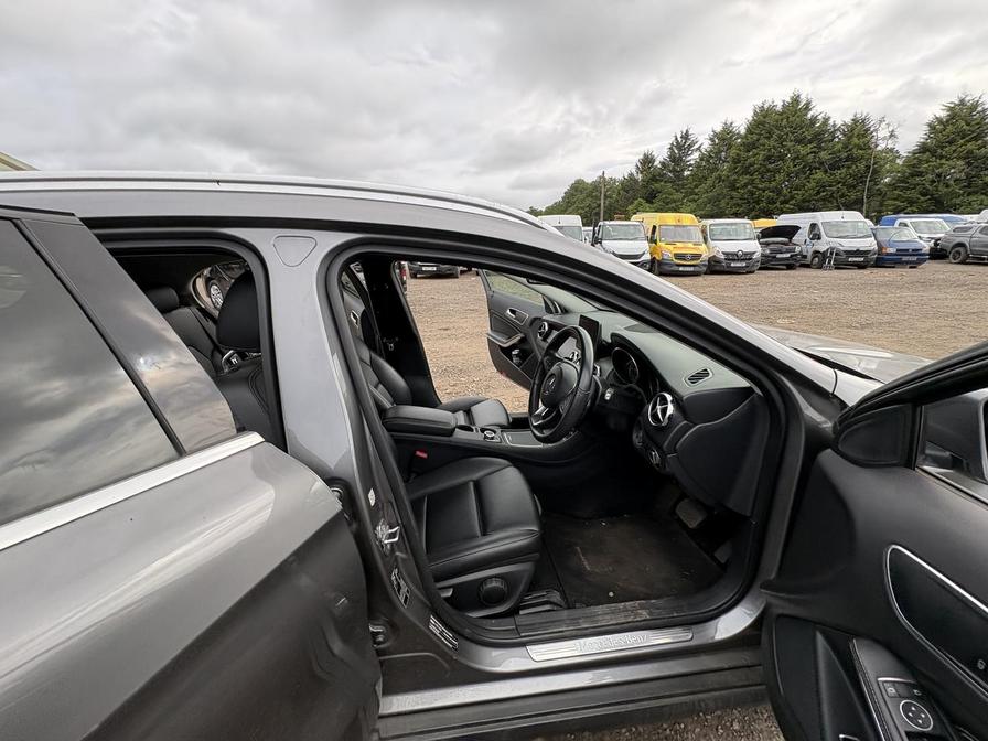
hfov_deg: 102.1
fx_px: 400
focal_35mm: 14
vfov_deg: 85.7
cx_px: 494
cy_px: 370
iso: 64
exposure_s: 1/418
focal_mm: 2.22
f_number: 2.2
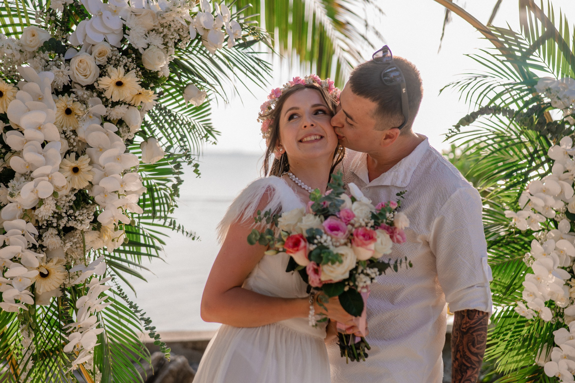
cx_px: 288
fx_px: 836
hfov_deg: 38.0
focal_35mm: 52
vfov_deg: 25.8
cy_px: 192
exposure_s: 1/3200
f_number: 2.2
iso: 800
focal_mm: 50
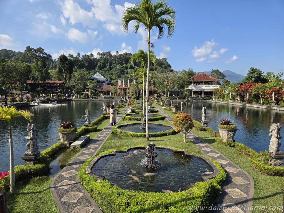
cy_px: 106
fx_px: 189
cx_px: 142
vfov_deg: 58.9
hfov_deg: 73.9
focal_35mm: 23
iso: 25
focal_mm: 5.4
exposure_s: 1/1465
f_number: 1.8
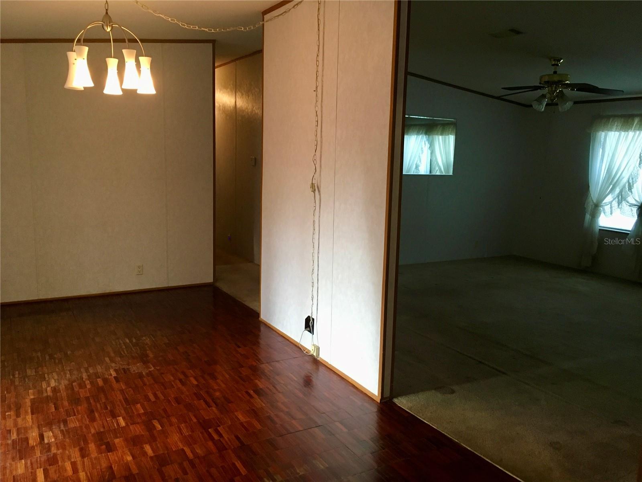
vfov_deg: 48.2
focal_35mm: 29
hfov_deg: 61.7
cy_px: 241
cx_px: 321
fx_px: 538
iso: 125
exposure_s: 1/30
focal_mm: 4.15
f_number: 2.2
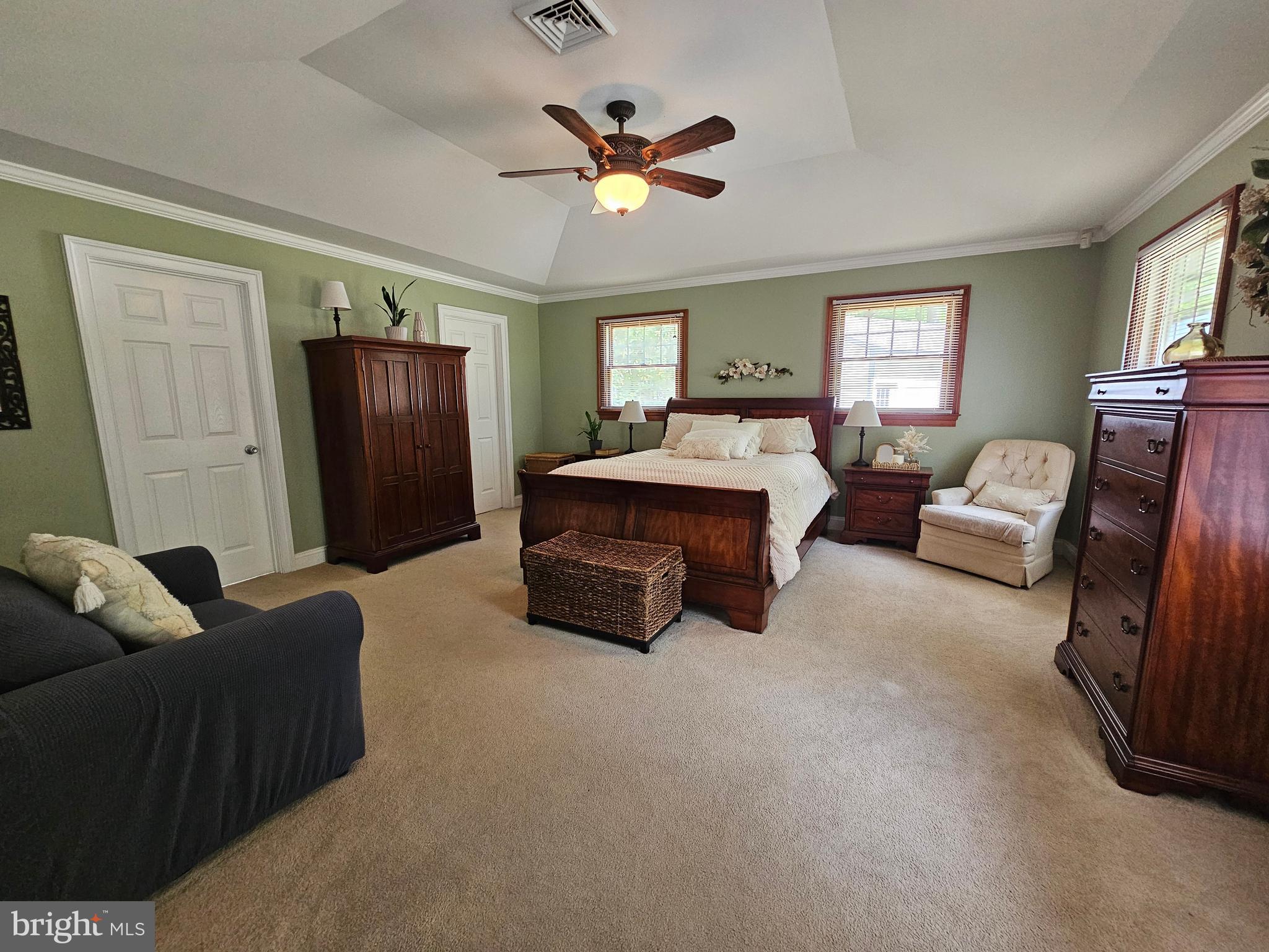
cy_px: 476
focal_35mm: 13
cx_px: 634
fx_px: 477
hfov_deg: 106.2
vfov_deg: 89.9
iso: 320
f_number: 2.2
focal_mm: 2.2
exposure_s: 1/60
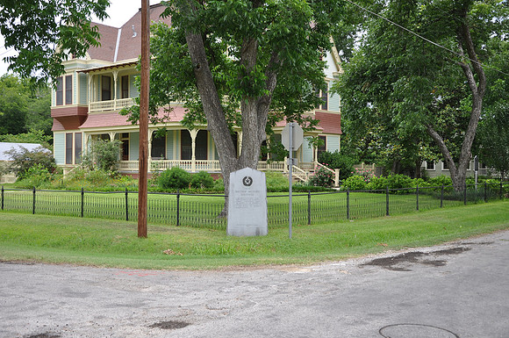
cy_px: 169
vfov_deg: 31.8
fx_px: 593
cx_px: 254
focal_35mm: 42
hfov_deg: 46.5
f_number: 5.6
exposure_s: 1/125
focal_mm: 28
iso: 220
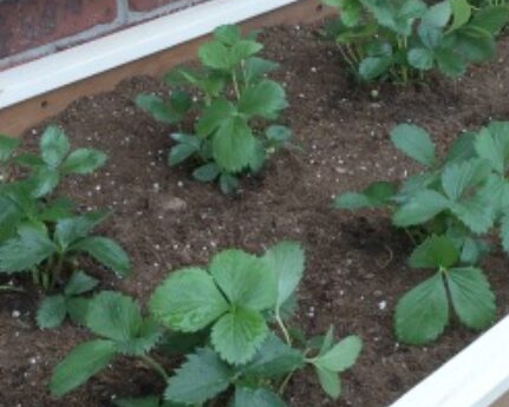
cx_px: 246
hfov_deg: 33.6
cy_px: 264
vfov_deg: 27.0
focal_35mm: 56
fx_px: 844
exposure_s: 1/129
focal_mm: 4.15
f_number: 2.2
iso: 32
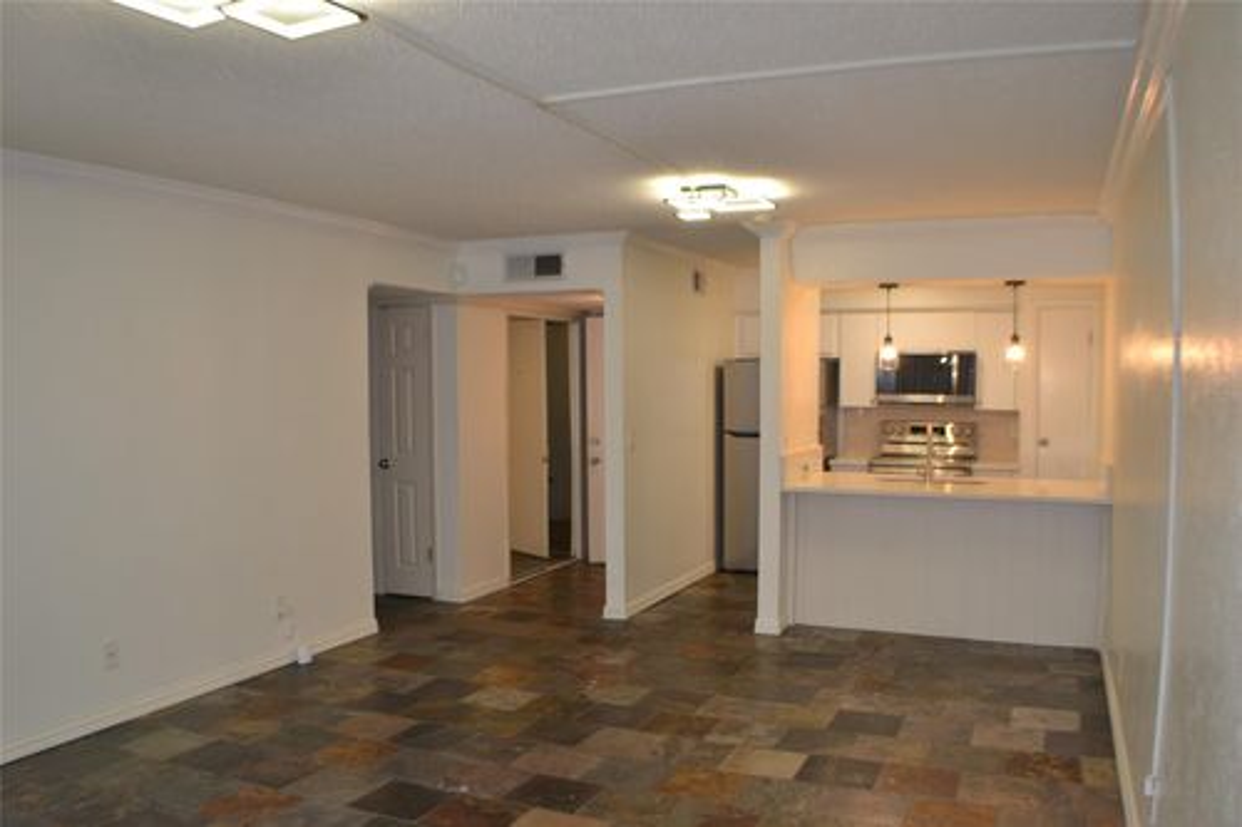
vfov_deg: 36.8
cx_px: 621
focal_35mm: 36
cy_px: 414
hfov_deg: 53.1
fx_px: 1242
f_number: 4
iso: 500
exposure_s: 1/60
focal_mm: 24
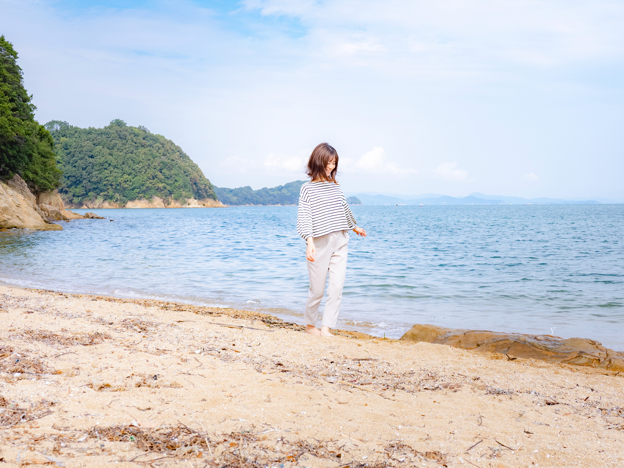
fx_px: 901
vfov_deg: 29.1
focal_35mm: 50
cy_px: 234
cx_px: 312
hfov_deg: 38.2
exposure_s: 1/640
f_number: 5.6
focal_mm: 25
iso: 200
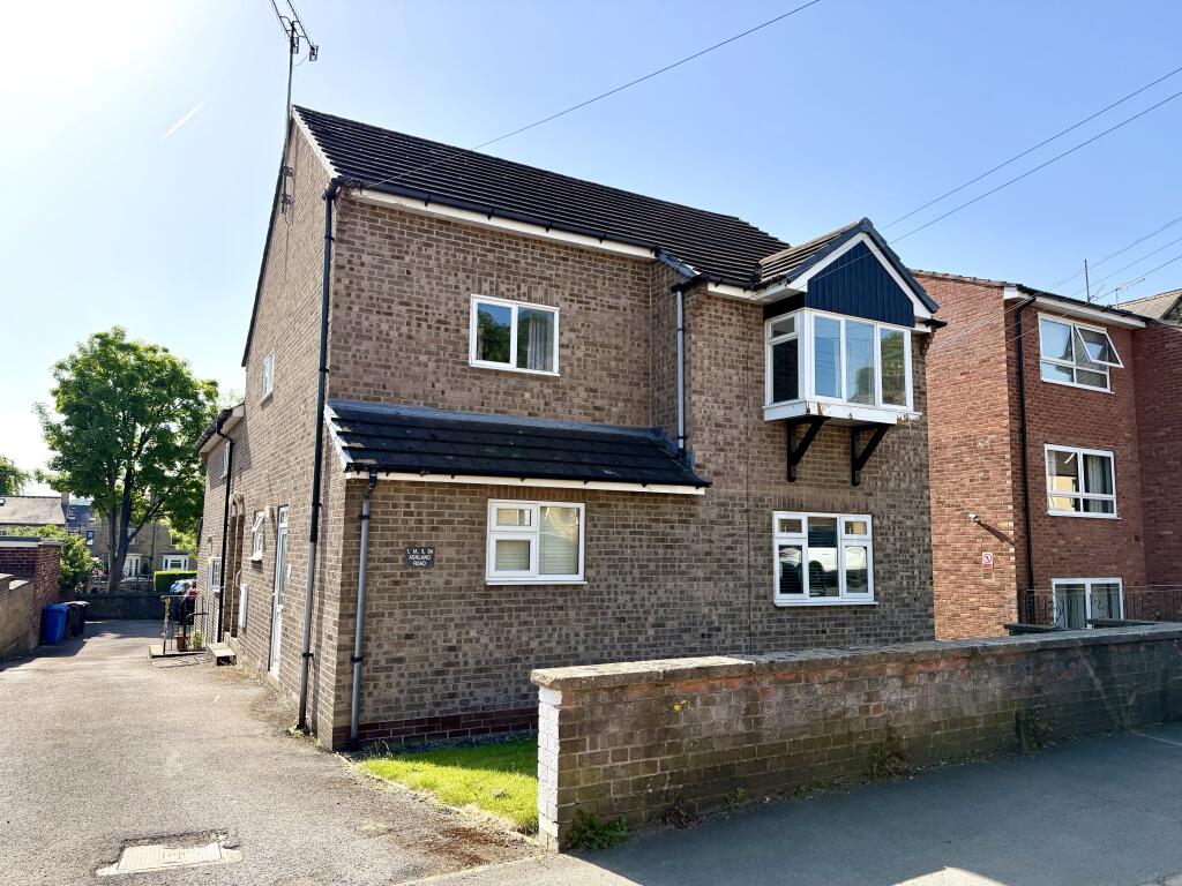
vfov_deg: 56.8
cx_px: 591
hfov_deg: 71.6
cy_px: 443
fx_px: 820
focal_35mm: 24
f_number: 1.78
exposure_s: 1/5319
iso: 125
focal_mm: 6.76
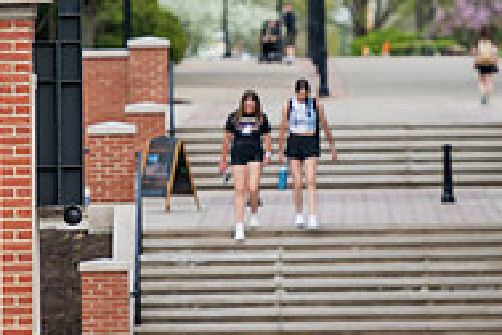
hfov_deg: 3.6
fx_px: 7906
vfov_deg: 2.4
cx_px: 340
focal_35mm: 567
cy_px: 44
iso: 200
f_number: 3.2
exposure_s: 1/800
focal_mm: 185
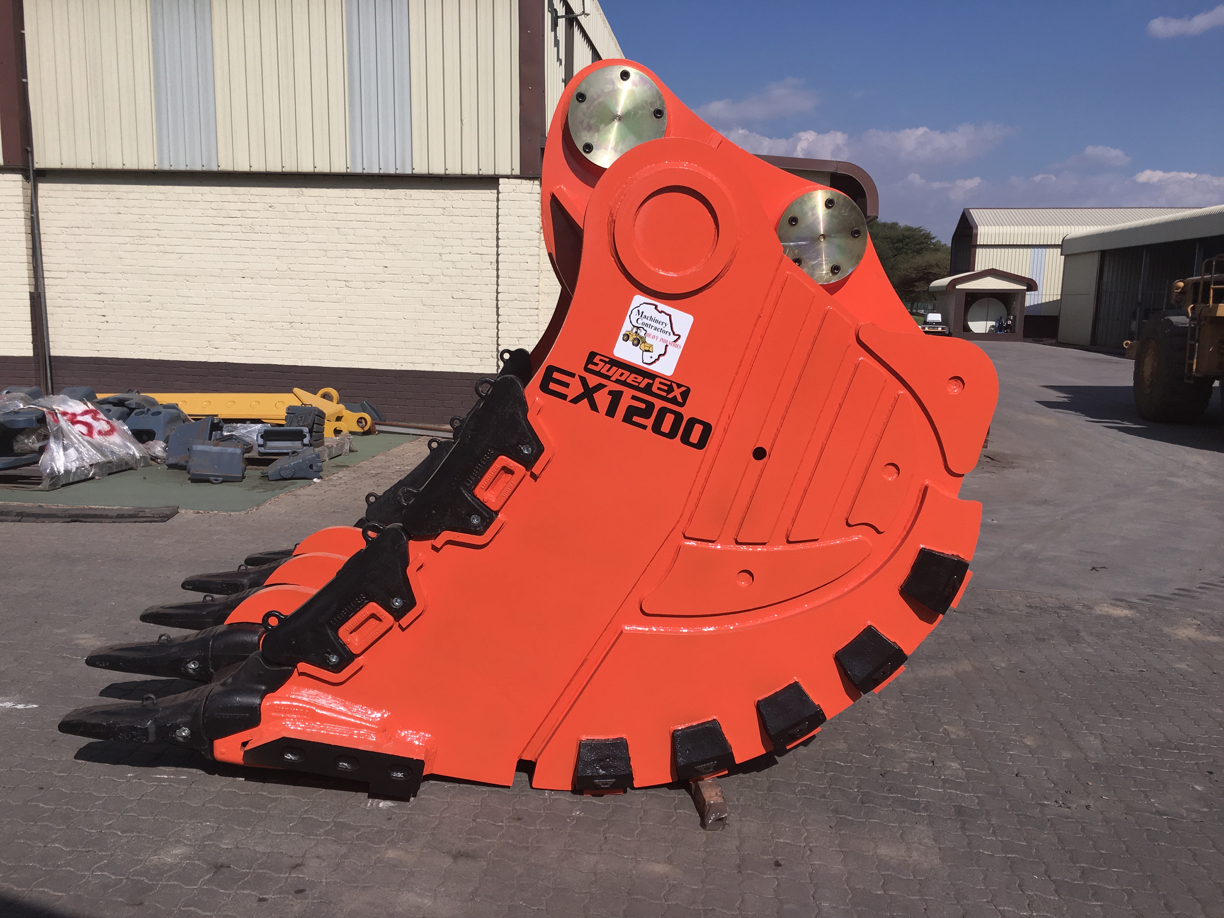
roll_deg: -0.9
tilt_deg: -7.8
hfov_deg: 61.7
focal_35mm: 29
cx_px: 612
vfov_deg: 48.2
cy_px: 459
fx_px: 1025
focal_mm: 4.15
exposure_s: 1/3077
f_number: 2.2
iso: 25
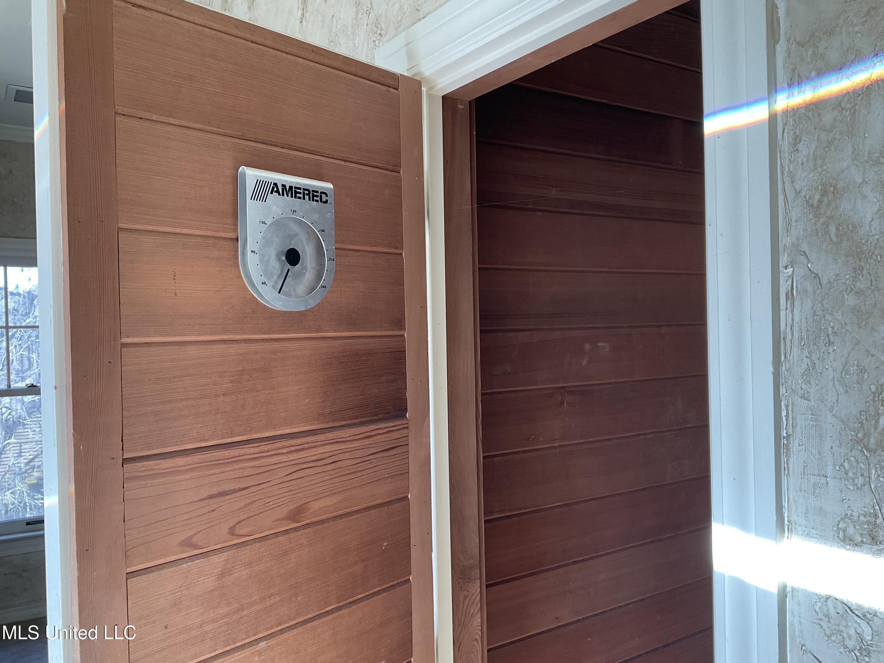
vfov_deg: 48.2
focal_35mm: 29
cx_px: 442
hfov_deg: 61.7
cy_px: 332
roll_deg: +1.8
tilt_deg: -1.1
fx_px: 741
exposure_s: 1/60
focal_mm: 3
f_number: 1.8
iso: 40
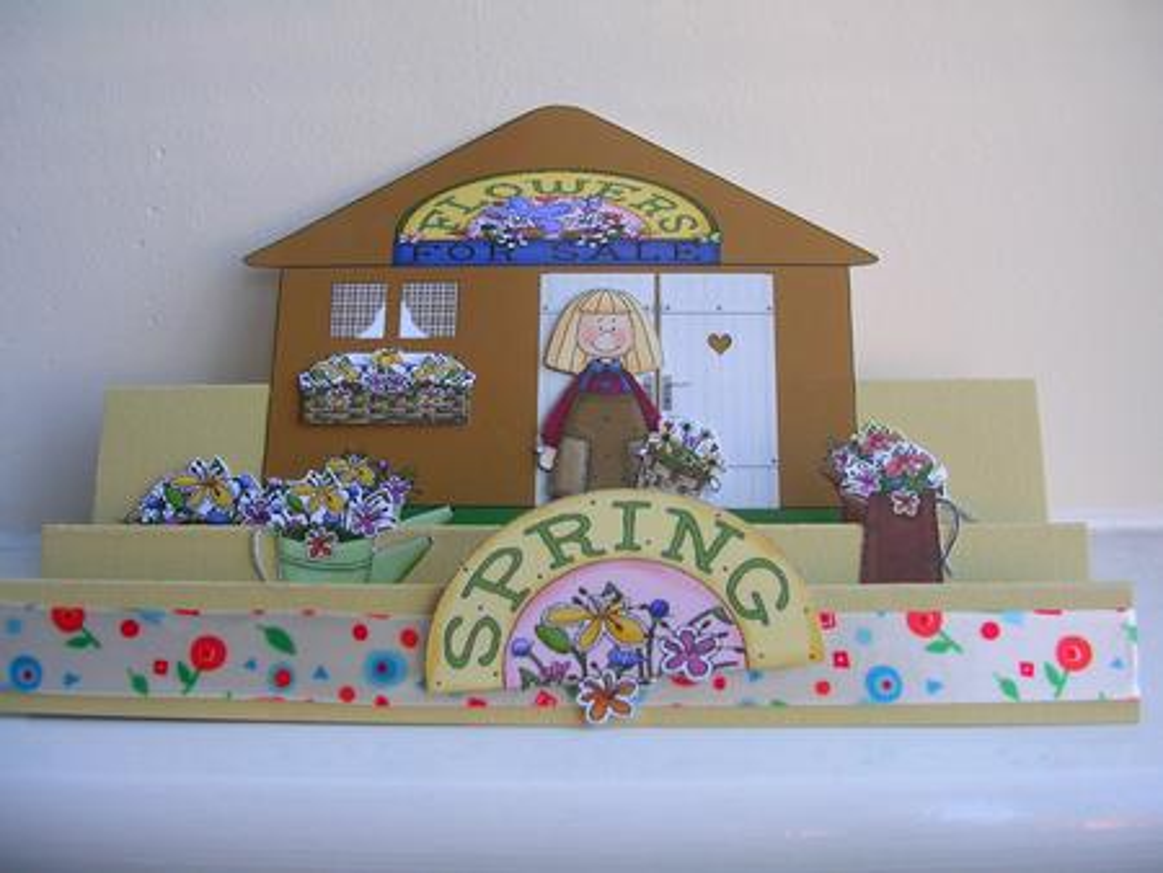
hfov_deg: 49.0
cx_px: 582
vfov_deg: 37.8
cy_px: 436
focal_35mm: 38
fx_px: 1277
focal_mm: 5.8
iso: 50
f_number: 2.8
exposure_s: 1/23.4
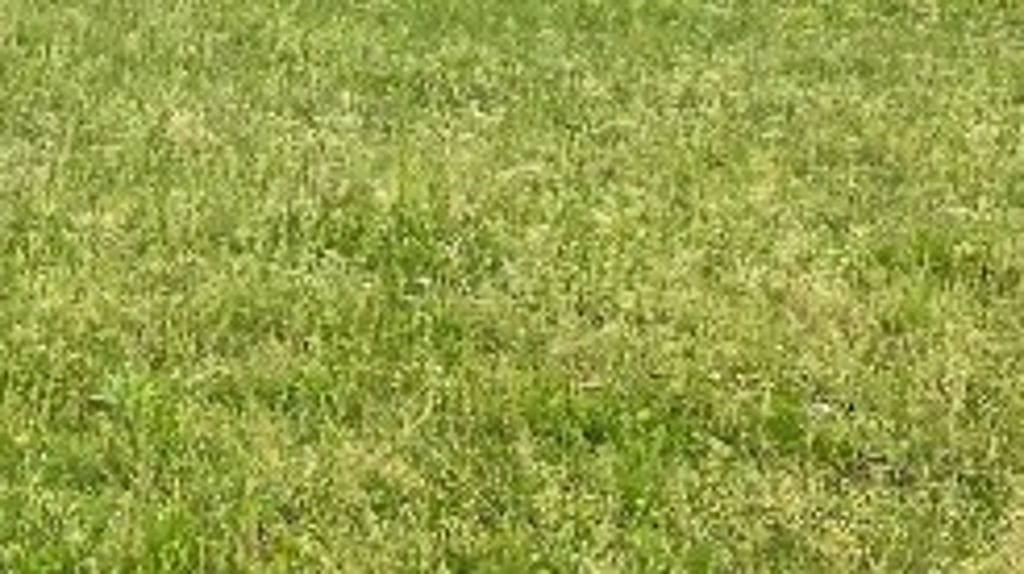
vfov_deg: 9.9
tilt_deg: -5.0
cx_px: -21
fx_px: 3202
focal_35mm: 118
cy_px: -354
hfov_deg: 17.7
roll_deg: -1.8
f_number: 1.8
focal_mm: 4.25
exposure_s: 1/1346
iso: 32
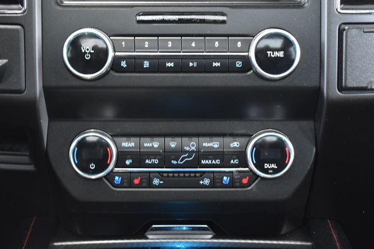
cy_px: 124
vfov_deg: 17.5
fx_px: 810
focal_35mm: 78
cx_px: 187
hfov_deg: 26.0
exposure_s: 1/10
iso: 1600
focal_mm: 52
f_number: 5.6
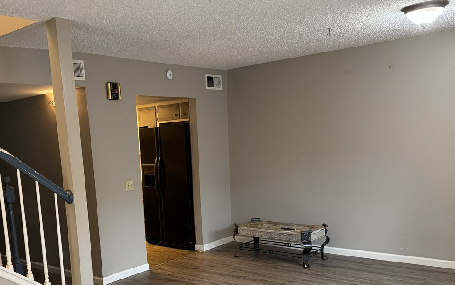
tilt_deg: -10.9
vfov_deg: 33.6
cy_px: 221
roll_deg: +3.2
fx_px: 459
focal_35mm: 37
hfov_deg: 52.0
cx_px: 164
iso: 320
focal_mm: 6.76
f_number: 1.78
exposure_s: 1/60
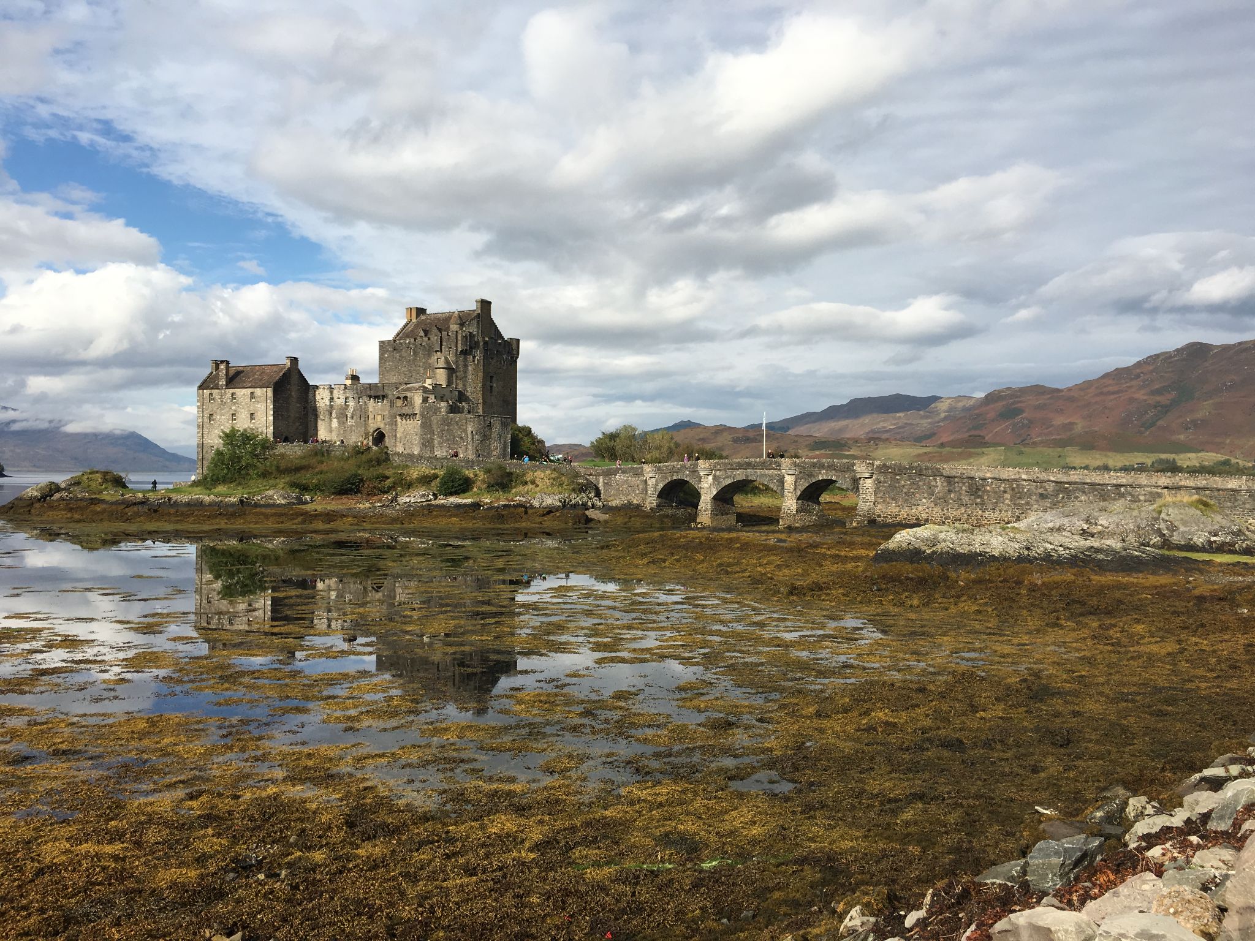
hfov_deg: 61.7
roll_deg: -0.5
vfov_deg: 48.2
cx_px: 628
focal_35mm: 29
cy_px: 470
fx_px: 1051
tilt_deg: +0.3
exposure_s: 1/1923
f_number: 2.2
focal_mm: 4.15
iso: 25
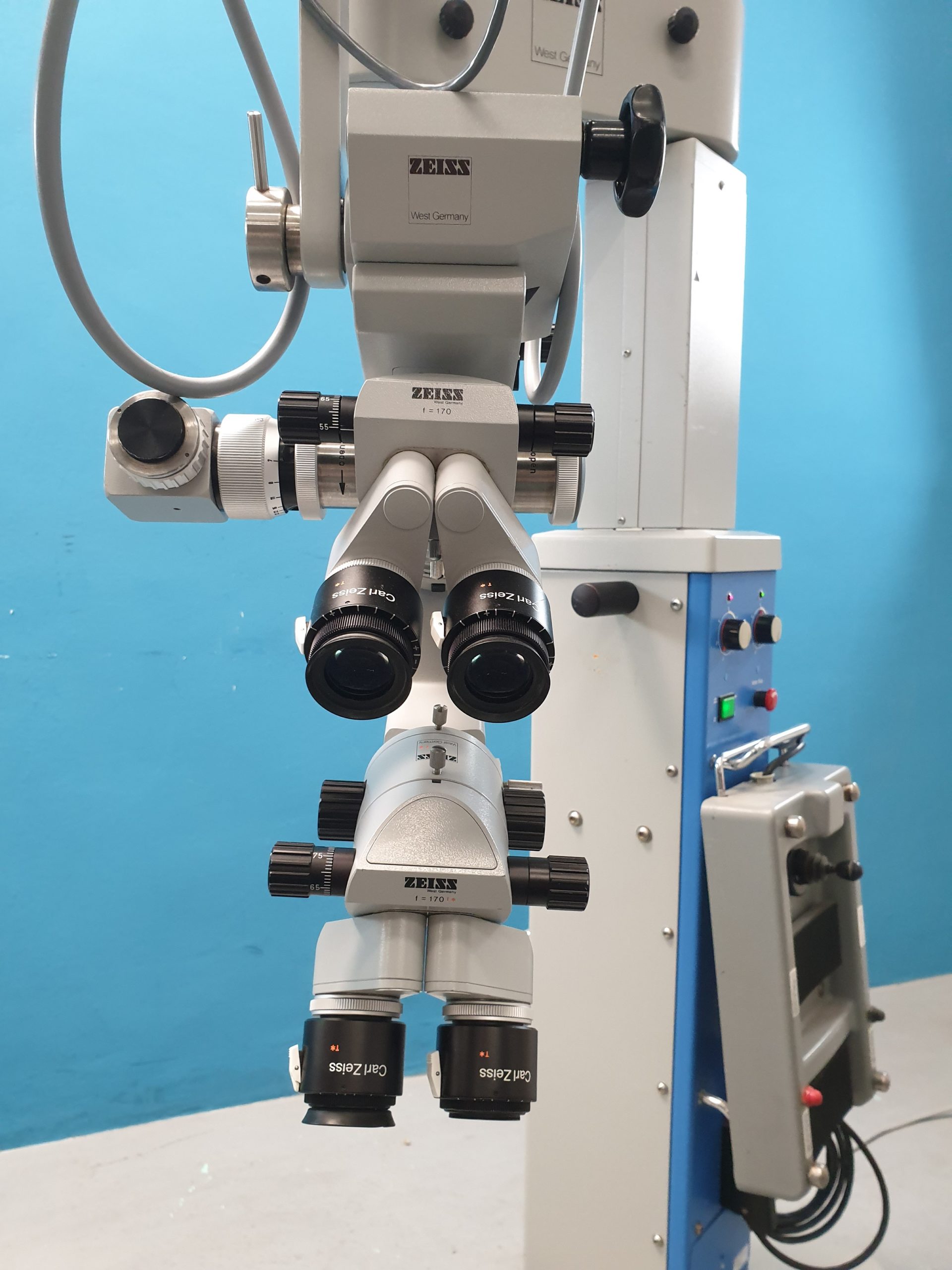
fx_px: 953
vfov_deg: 67.3
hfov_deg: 53.1
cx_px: 476
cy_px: 635
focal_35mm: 26
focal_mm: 4.3
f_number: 2.4
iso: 320
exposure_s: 1/50
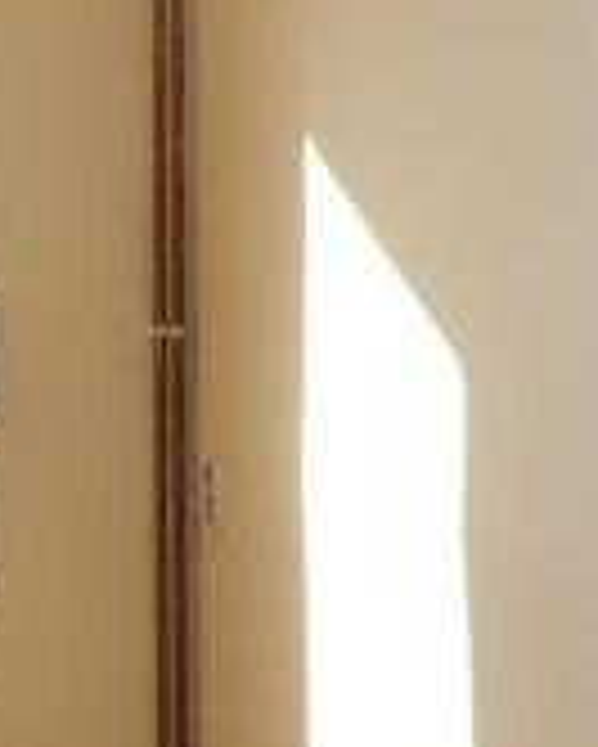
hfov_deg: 15.0
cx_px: -663
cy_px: 358
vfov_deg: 24.1
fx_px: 1746
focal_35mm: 79
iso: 160
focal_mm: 4
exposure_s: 1/250
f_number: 3.4
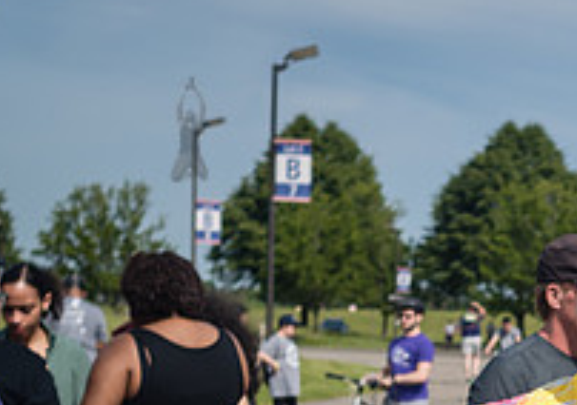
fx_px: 2135
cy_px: 599
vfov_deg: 10.5
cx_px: 613
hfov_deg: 15.1
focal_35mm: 131
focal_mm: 35
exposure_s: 1/2500
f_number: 4
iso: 200
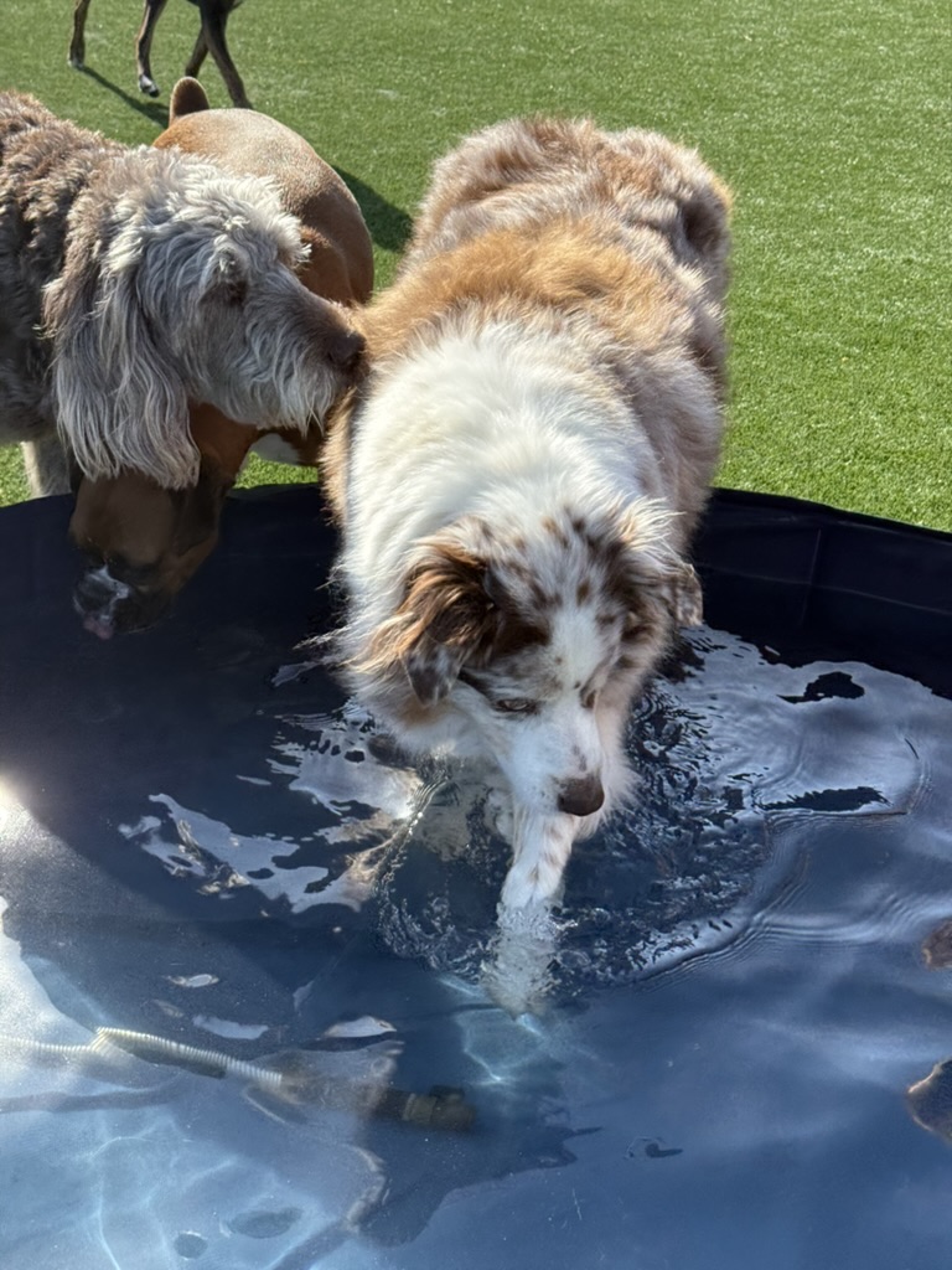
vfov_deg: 39.7
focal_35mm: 48
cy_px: 635
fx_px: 1760
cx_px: 476
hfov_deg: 30.3
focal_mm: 6.76
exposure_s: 1/2273
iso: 80
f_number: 1.78
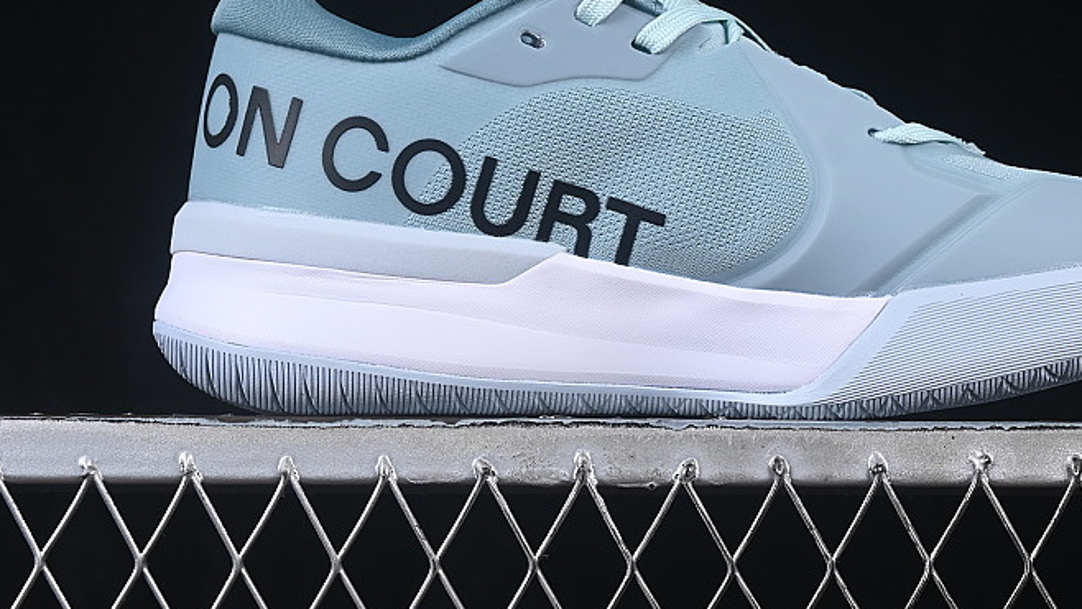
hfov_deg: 16.6
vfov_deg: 9.4
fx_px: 3701
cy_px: 51
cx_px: 689
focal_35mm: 129
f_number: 8
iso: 160
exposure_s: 1/80
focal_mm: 50
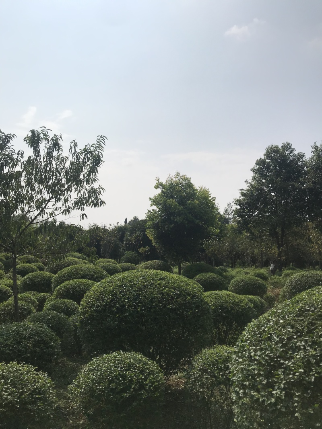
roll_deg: -1.7
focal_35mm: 28
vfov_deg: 63.4
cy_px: 214
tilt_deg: +7.5
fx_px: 347
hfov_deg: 49.7
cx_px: 161
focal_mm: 3.99
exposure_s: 1/9615
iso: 20
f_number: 1.8
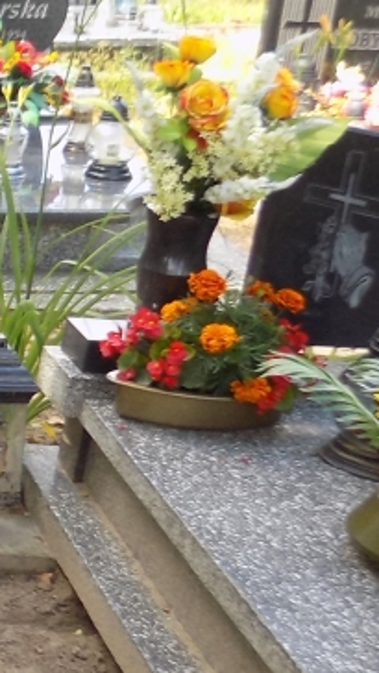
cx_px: -536
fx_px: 1571
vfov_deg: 24.0
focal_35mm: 88
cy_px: 462
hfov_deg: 11.4
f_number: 3.1
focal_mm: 4
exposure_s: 1/100
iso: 80
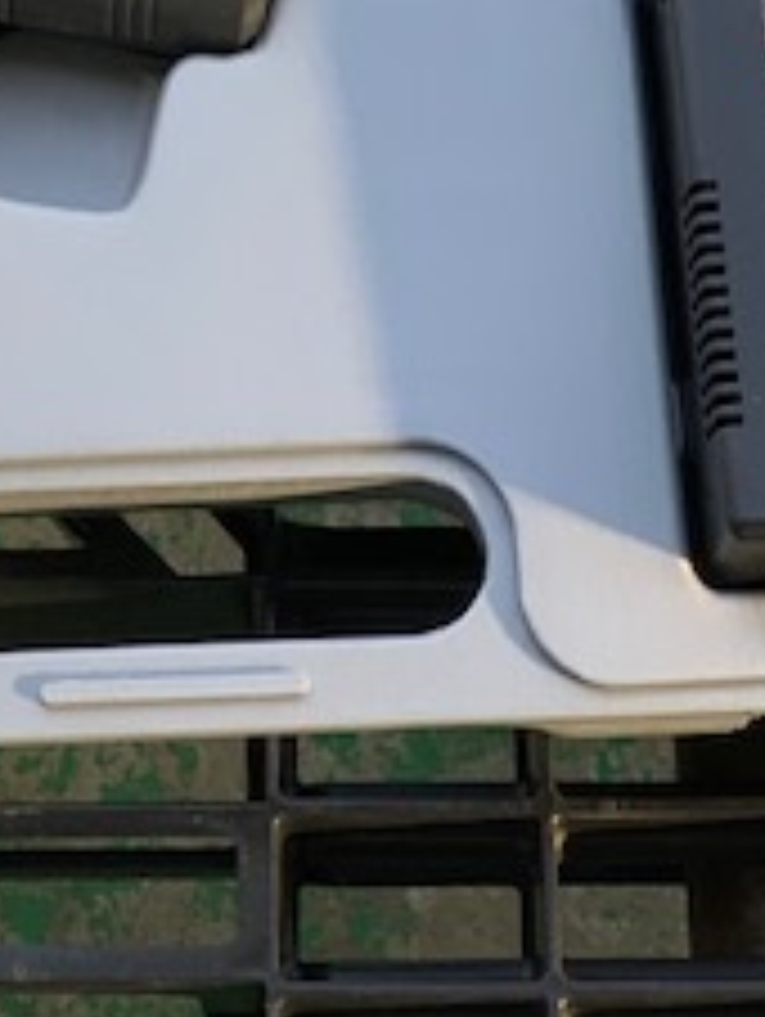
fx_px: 4323
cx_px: 76
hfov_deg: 10.1
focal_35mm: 147
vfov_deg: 12.9
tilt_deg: -65.5
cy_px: -400
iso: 16
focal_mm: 6
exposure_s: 1/74
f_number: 2.4
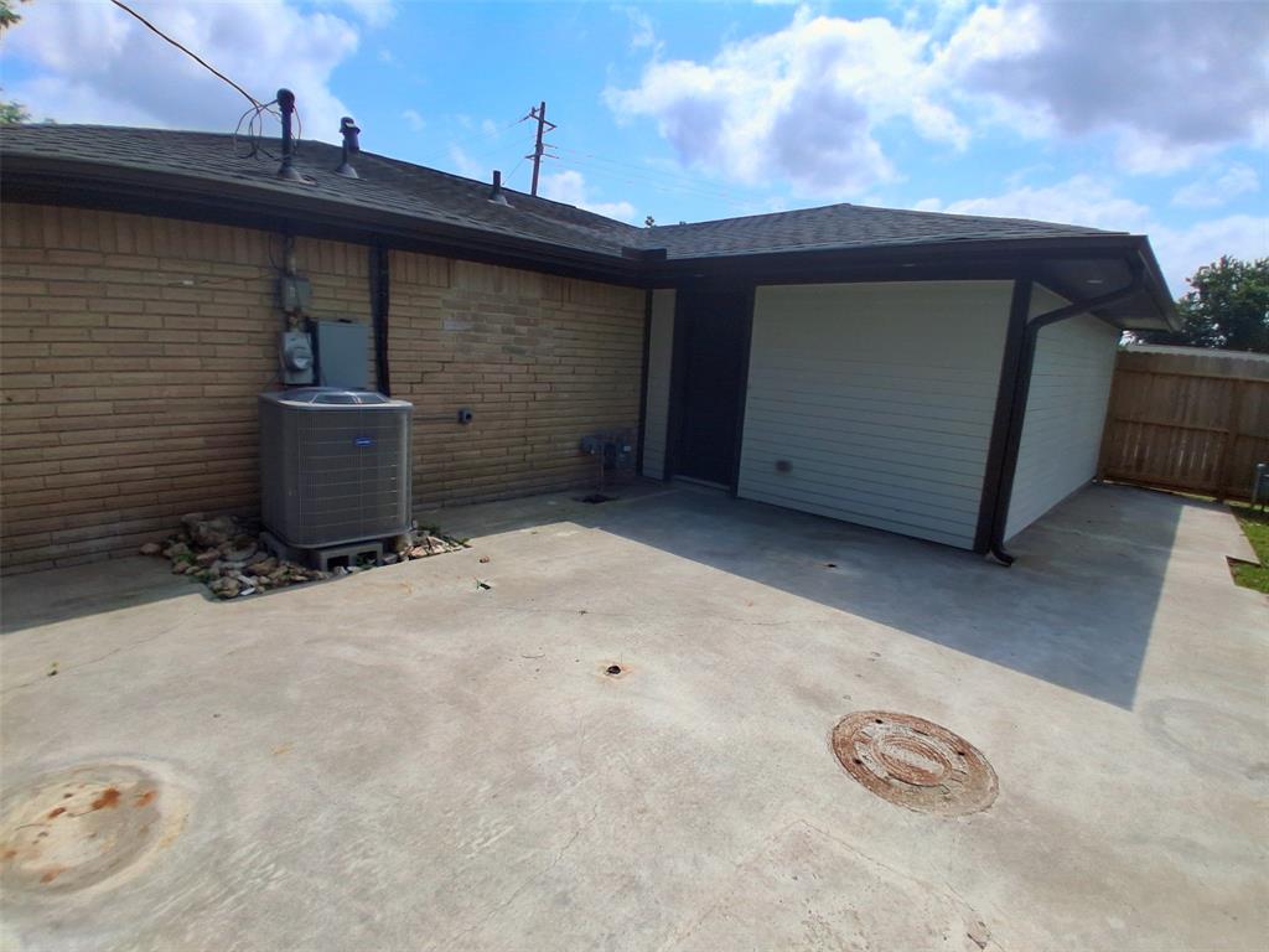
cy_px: 476
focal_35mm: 17
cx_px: 634
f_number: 2.2
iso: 50
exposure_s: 1/2890
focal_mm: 1.4
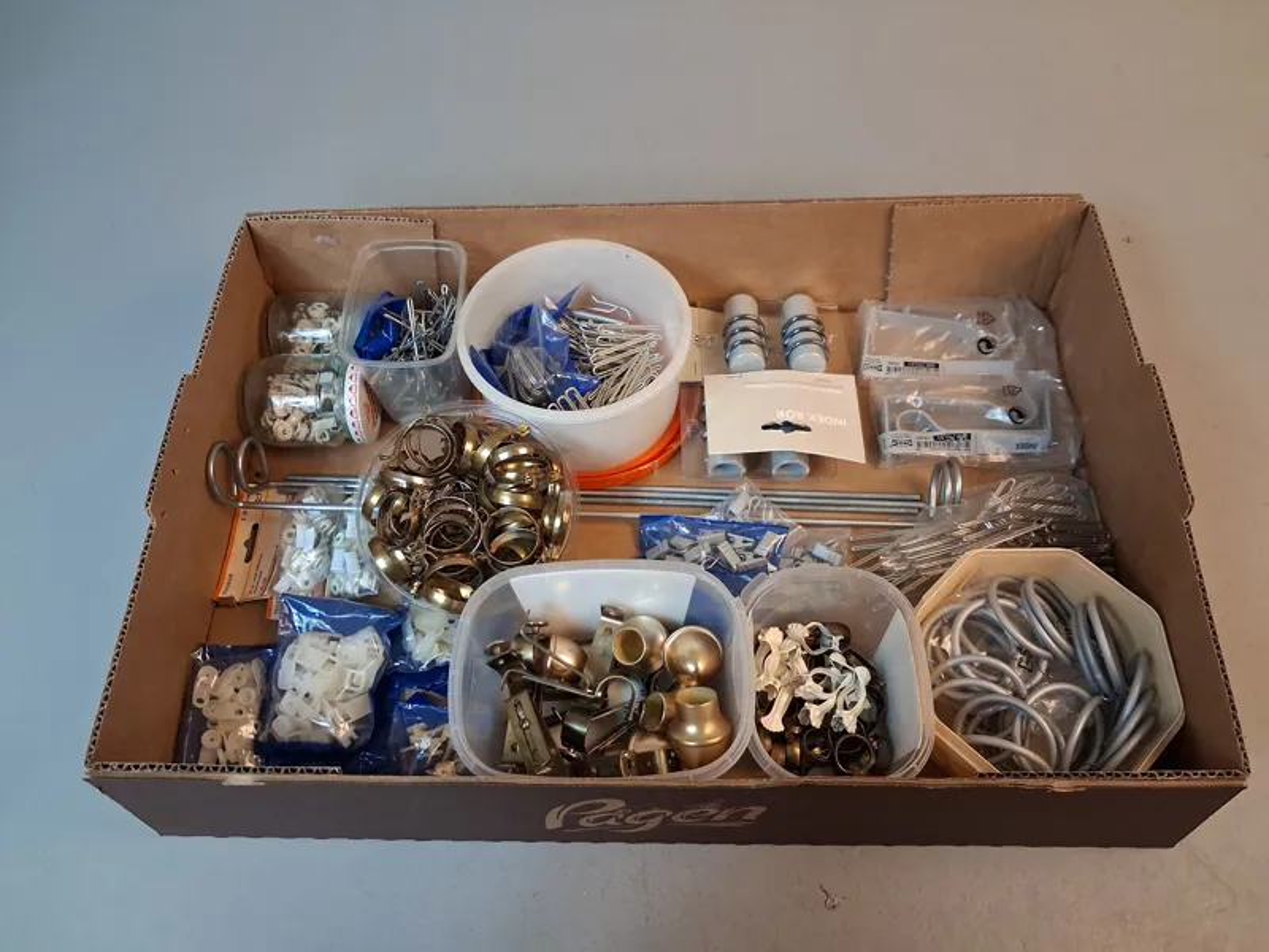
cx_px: 634
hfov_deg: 65.3
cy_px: 476
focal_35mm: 27
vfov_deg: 51.4
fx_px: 990
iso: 320
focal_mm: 4
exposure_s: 1/50
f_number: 1.8
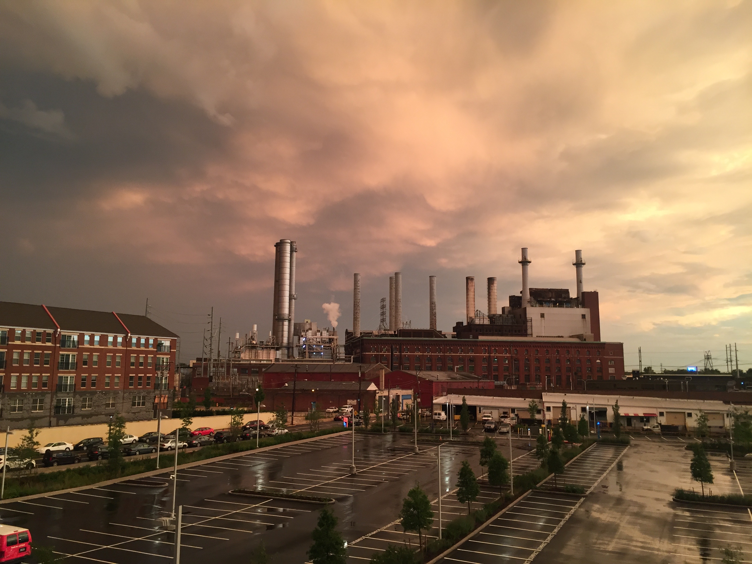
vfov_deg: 48.2
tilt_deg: +8.5
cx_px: 376
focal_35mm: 29
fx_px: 630
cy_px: 282
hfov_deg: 61.7
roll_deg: -0.5
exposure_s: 1/40
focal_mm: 4.15
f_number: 2.2
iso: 32
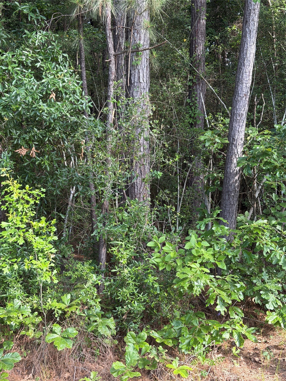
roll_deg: +0.3
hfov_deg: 30.3
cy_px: 190
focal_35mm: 48
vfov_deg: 39.7
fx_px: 529
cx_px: 143
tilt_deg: -0.4
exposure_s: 1/381
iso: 64
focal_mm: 6.76
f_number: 1.78
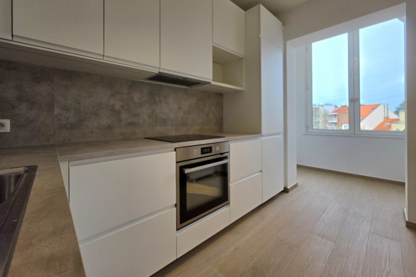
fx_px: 162
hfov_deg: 104.3
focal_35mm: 14
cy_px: 122
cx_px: 210
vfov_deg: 80.9
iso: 32
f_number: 1.9
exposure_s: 1/455
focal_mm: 2.2
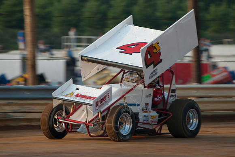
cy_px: 78
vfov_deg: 4.6
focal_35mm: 300
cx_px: 118
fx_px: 1960
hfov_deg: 6.9
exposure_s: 1/400
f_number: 4
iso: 100
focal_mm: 200
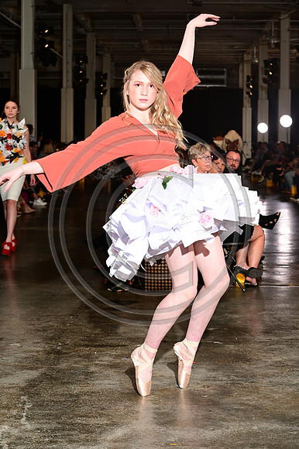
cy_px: 224
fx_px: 873
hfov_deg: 19.4
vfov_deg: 28.9
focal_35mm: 70
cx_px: 150
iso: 1000
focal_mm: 70
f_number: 6.3
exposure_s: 1/125
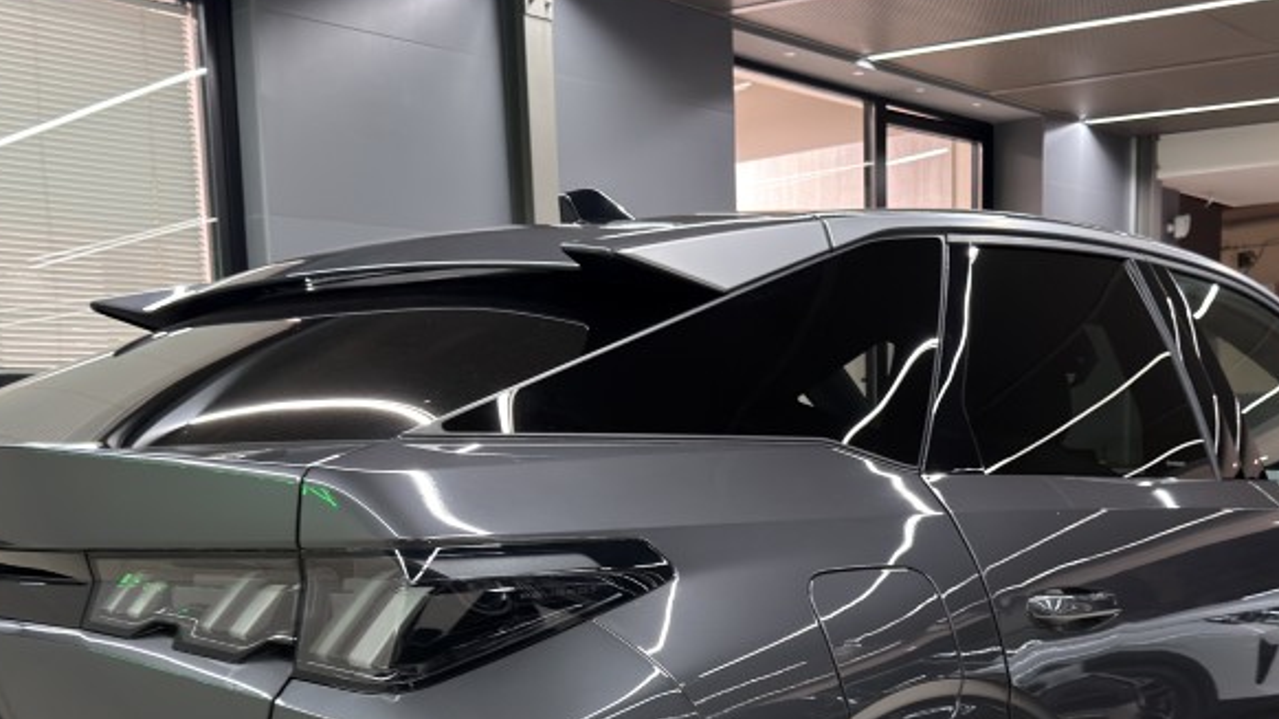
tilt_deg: -8.4
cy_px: 671
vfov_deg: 25.0
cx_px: 776
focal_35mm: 46
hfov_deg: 44.3
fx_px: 1560
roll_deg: +1.8
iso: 320
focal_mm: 6.76
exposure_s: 1/33
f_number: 1.78
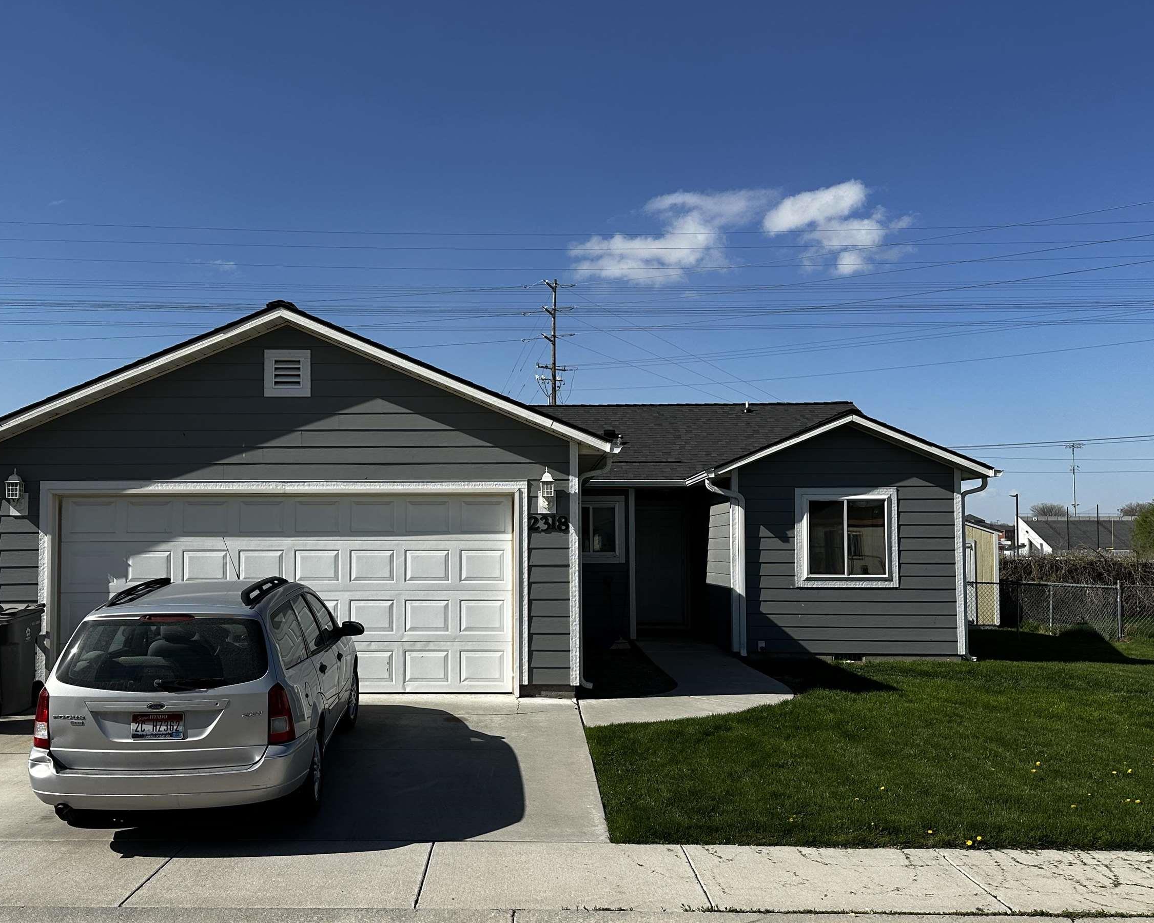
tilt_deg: +2.6
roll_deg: +0.6
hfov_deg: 55.5
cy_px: 497
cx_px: 496
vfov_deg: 45.8
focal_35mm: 32
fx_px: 1093
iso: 80
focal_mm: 6.86
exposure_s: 1/6211
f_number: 1.78
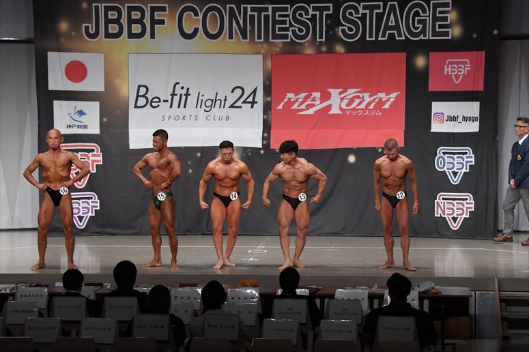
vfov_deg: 15.7
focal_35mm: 87
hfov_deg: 23.4
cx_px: 264
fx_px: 1278
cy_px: 176
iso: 5000
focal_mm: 58
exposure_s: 1/400
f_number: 5.6
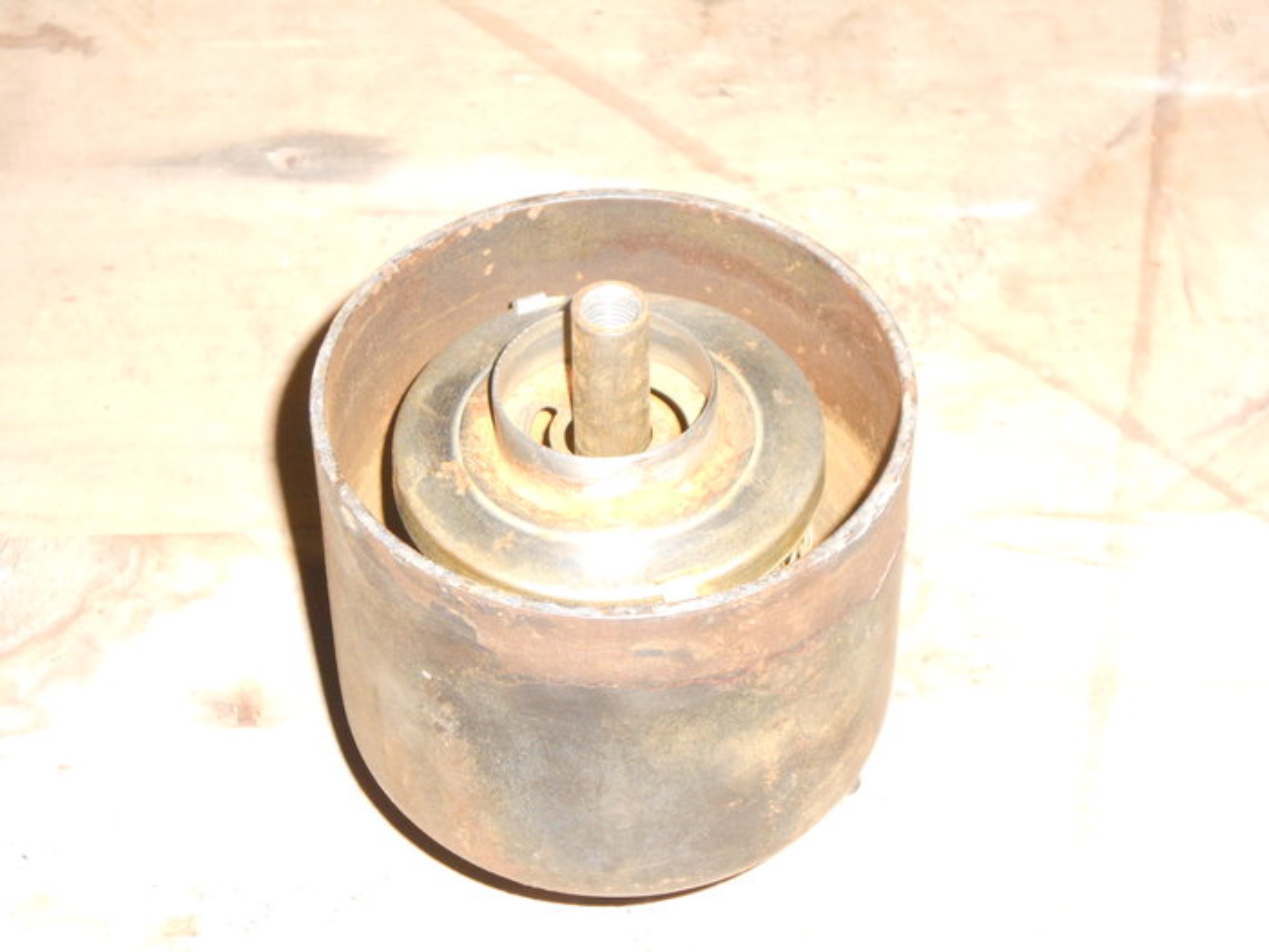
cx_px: 634
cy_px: 476
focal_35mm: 93
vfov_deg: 15.9
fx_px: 3409
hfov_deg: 21.1
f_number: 4.6
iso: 500
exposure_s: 1/60
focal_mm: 16.5
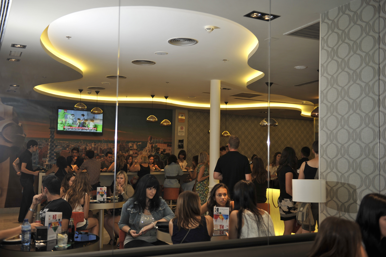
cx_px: 193
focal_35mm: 40
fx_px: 429
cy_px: 128
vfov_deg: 33.4
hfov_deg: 48.5
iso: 250
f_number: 2.8
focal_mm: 40
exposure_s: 1/80
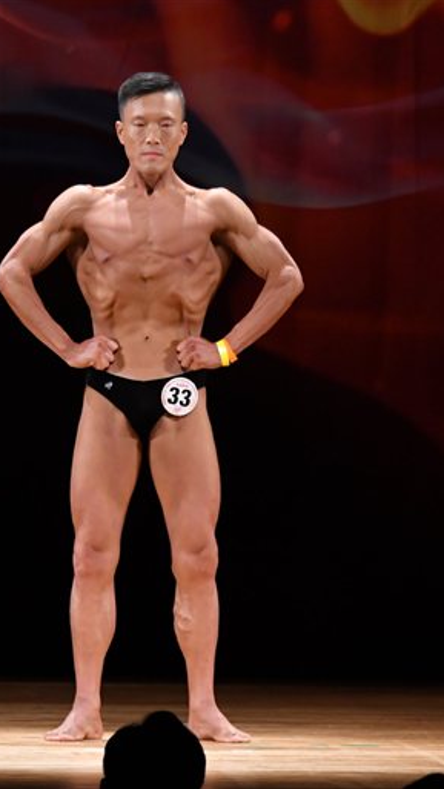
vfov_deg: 5.7
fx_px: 7935
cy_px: 394
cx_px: 138
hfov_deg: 3.2
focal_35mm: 379
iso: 3200
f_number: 5.6
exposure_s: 1/400
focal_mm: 160
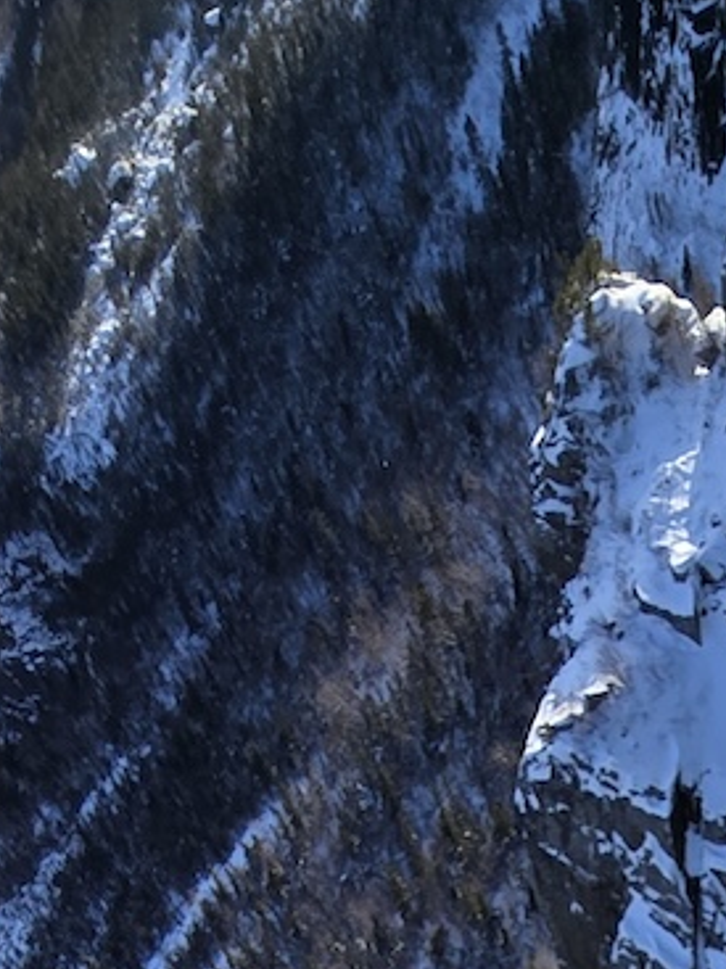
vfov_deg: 24.6
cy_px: 1587
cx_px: 752
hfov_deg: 26.7
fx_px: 1427
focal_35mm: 51
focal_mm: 2.2
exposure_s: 1/1457
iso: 50
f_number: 2.2
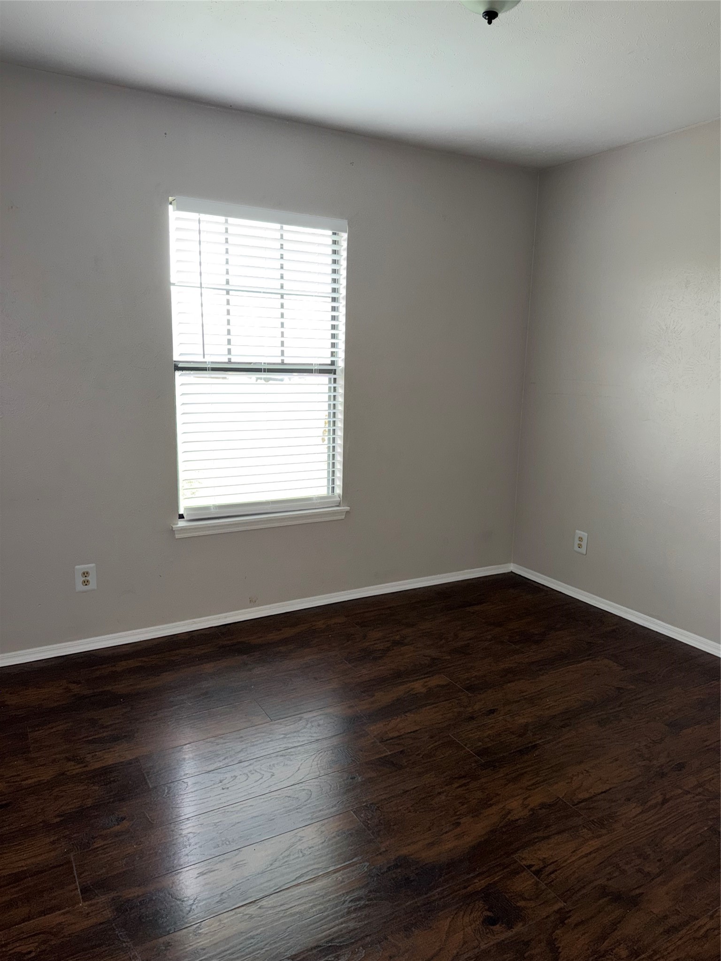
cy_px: 480
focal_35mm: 24
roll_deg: -1.7
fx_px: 667
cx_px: 360
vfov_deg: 71.6
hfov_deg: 56.8
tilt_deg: -11.1
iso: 100
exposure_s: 1/17
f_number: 1.78
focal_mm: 6.76
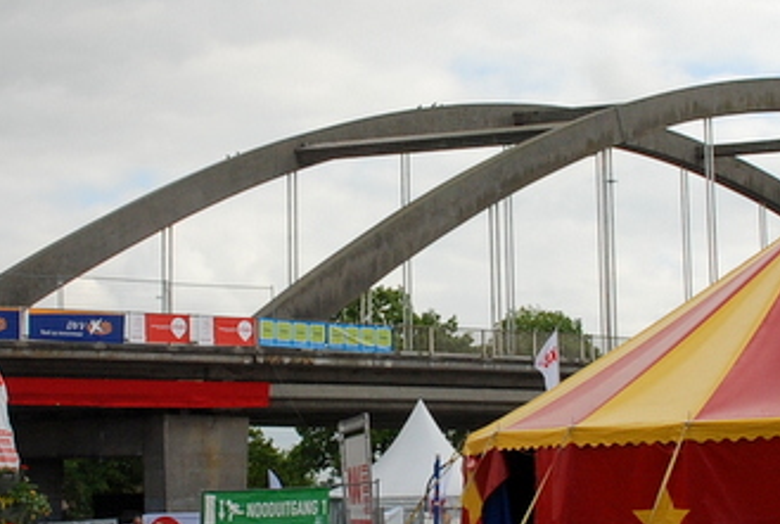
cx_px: 538
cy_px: 449
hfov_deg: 33.5
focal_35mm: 59
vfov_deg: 22.7
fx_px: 1281
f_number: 9
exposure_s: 1/320
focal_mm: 18
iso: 320
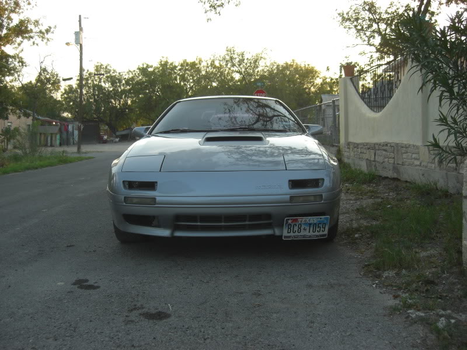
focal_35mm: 38
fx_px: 513
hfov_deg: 49.0
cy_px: 175
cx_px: 234
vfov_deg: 37.7
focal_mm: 7.9
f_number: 2.8
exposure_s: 1/125
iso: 100
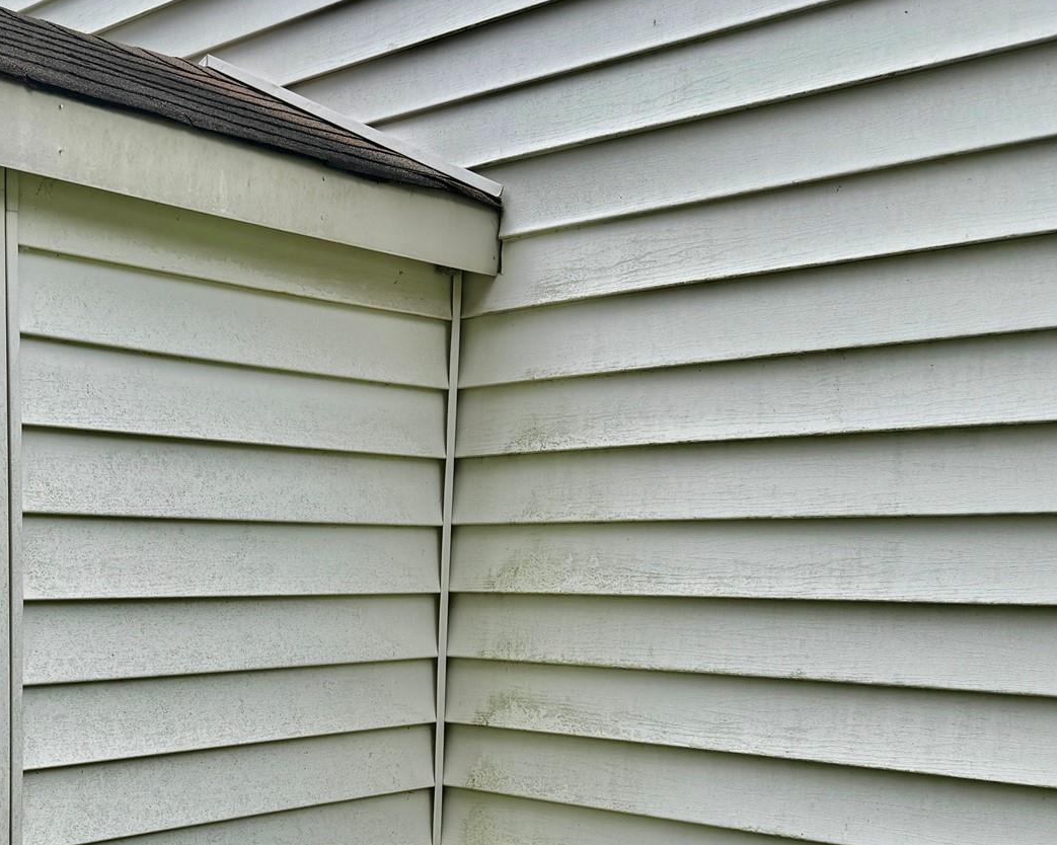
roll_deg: +0.4
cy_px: 705
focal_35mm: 46
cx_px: 142
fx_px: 1439
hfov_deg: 38.1
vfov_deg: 31.7
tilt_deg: -6.4
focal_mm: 6.76
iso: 80
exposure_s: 1/723
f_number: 1.78
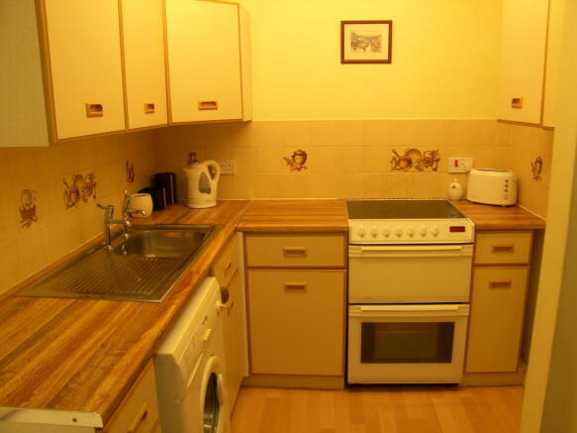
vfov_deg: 49.7
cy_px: 216
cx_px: 288
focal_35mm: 28
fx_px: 467
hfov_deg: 63.5
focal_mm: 7.4
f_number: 2.5
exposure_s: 1/30
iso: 50
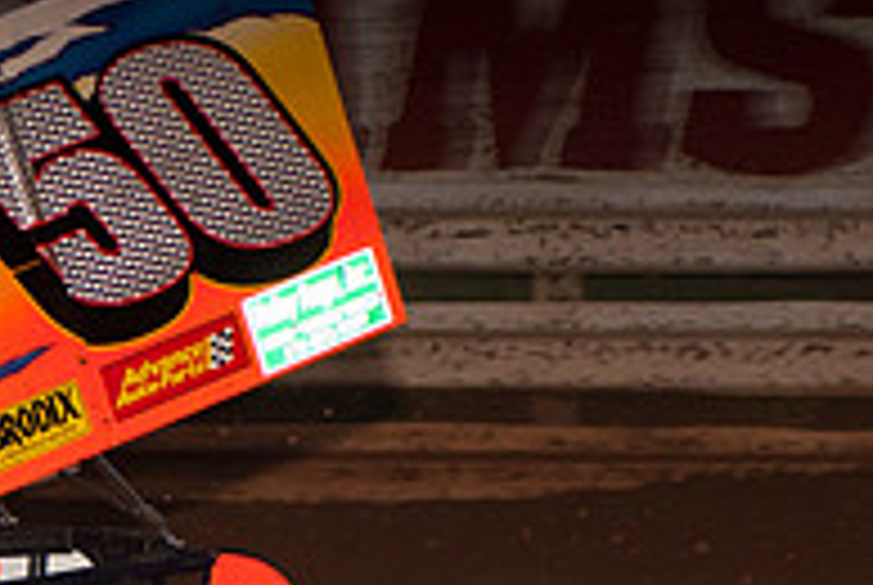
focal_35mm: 359
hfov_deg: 5.7
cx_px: -428
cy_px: 814
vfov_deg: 3.8
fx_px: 8719
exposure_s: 1/400
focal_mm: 80
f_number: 4
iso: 400
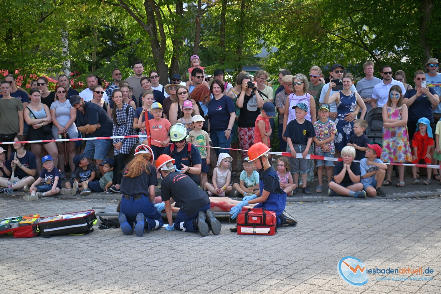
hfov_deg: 36.2
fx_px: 674
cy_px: 147
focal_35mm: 55
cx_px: 220
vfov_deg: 24.6
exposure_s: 1/640
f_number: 4
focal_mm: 55
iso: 64
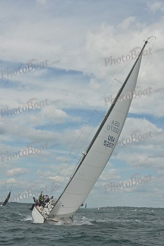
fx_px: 478
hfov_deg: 19.5
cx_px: 82
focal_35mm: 70
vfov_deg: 28.8
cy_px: 123
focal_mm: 70
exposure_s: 1/1250
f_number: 11
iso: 320
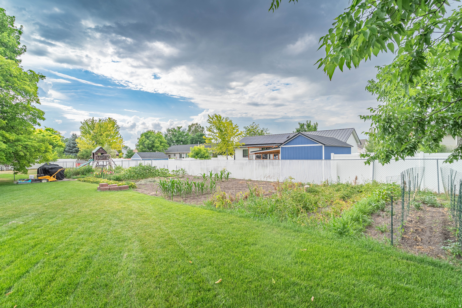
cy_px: 154
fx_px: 218
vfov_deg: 70.4
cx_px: 231
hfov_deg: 93.3
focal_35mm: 17
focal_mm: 17
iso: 100
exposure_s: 1/1600
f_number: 8
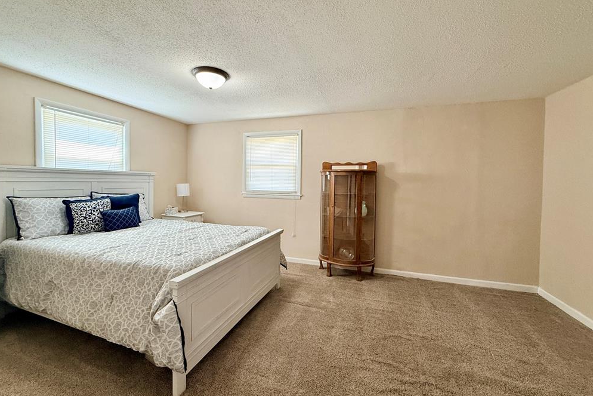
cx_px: 289
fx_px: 247
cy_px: 188
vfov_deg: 77.3
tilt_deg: -1.3
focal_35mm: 15
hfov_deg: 100.4
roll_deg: -0.8
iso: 250
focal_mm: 2.22
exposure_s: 1/120
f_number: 2.2
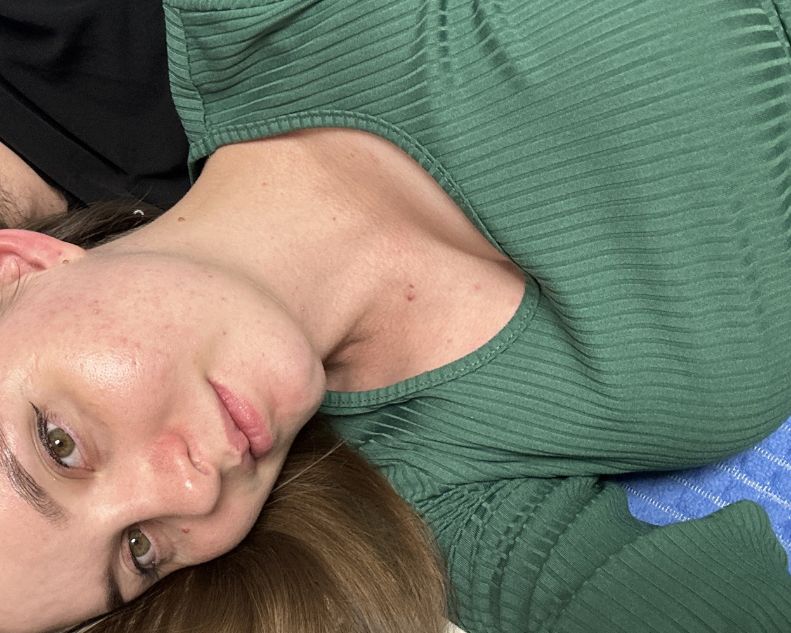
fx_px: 843
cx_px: 254
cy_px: 313
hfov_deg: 49.3
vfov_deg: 41.2
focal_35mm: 36
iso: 100
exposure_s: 1/50
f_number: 1.9
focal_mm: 2.69
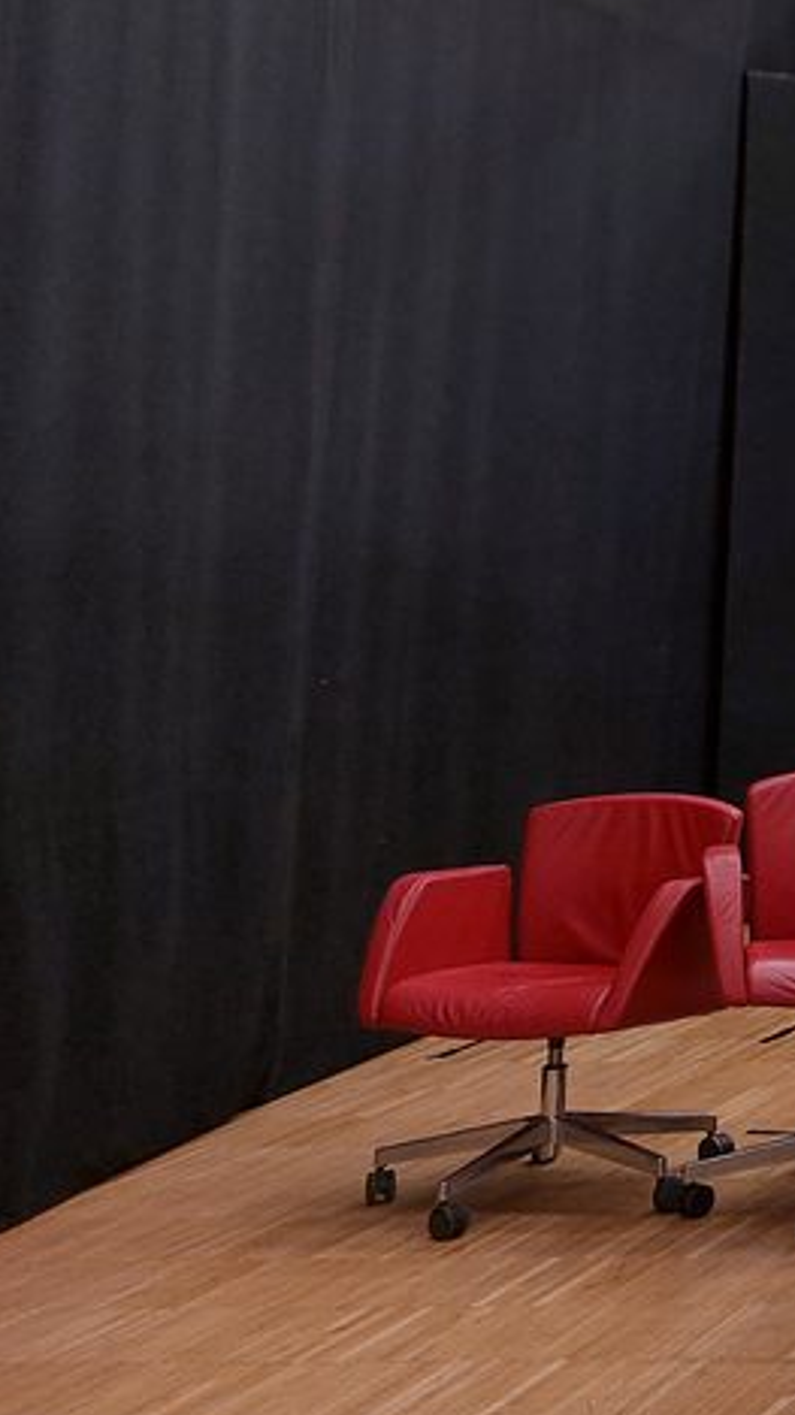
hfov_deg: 13.9
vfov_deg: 30.5
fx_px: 2513
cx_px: 1786
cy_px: 245
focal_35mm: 67
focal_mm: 5.23
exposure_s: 1/50
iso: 80
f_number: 1.8
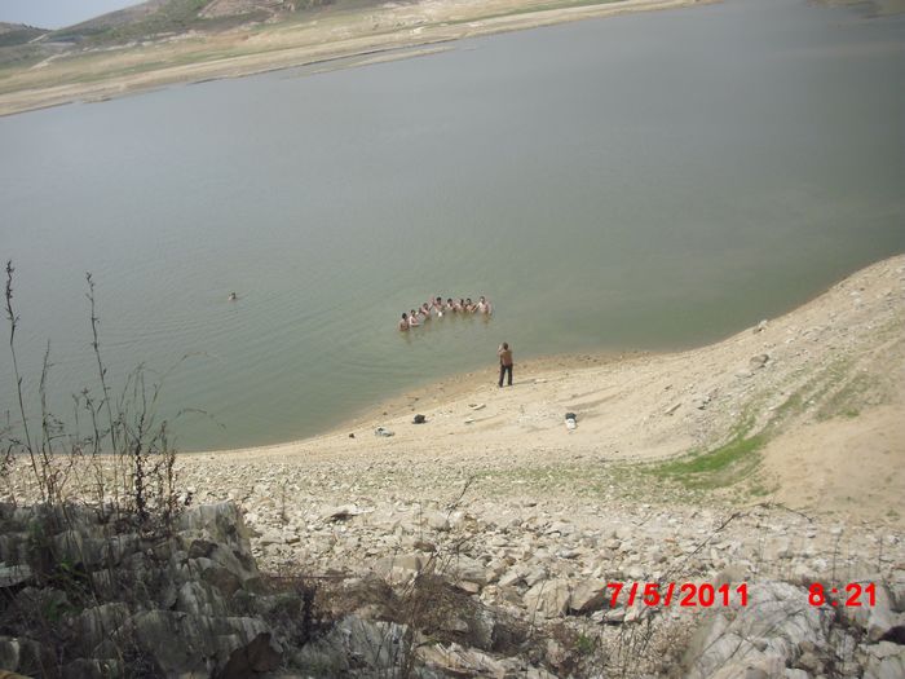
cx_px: 452
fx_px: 993
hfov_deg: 49.0
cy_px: 340
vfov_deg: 37.7
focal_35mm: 38
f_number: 8
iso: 100
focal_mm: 6.2
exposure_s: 1/200
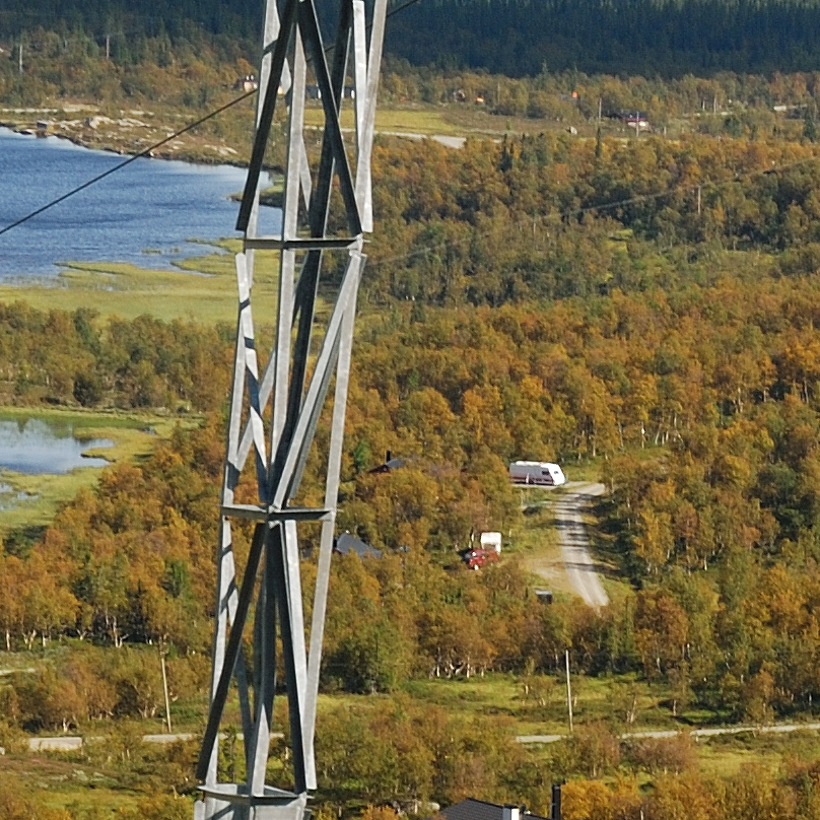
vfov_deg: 5.5
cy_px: 738
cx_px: 918
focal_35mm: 318
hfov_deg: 5.5
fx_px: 8523
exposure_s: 1/100
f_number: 11
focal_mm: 52
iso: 100
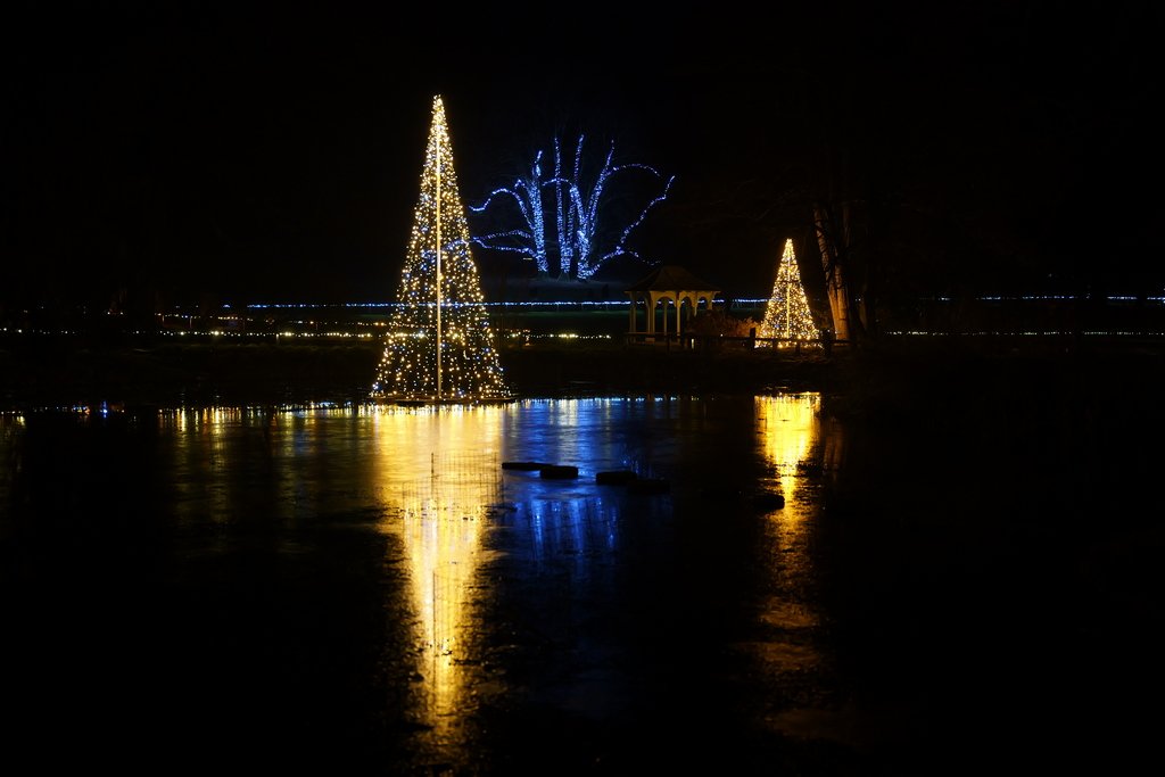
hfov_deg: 46.4
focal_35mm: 42
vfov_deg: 31.9
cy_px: 388
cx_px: 582
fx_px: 1359
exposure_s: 1/50
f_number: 2.8
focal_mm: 42
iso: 5000
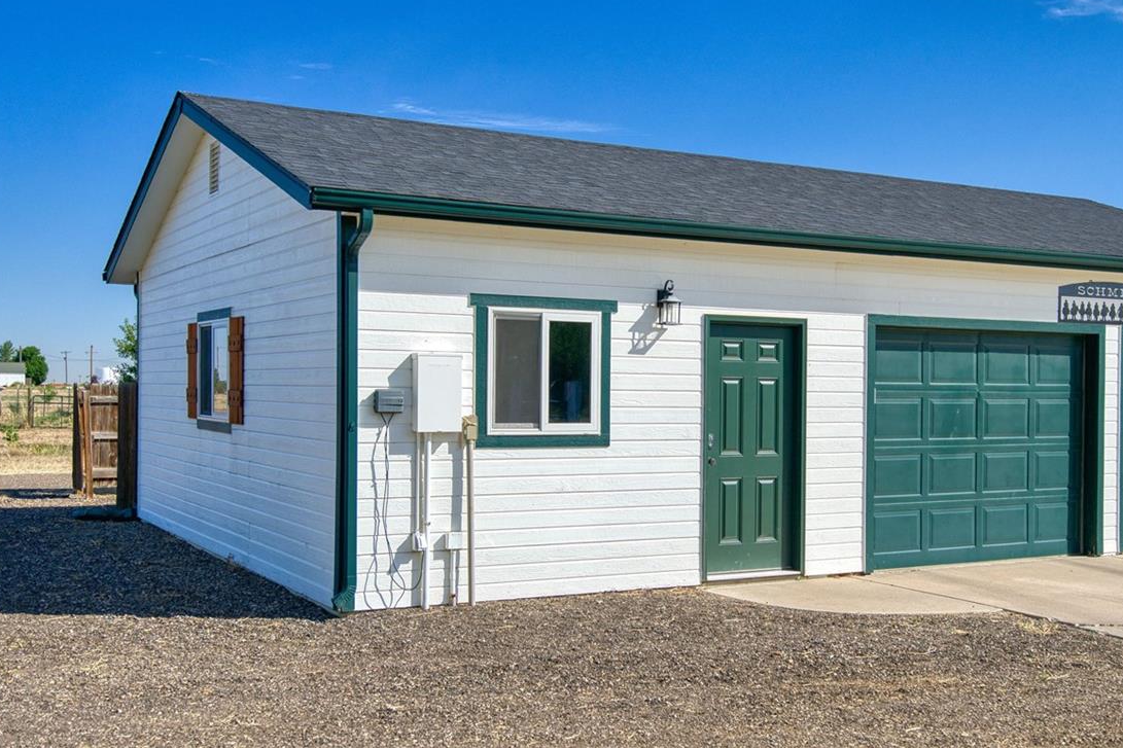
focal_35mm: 44
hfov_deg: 44.3
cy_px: 408
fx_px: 1372
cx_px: 661
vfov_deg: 30.5
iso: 500
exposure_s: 1/4000
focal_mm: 30
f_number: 4
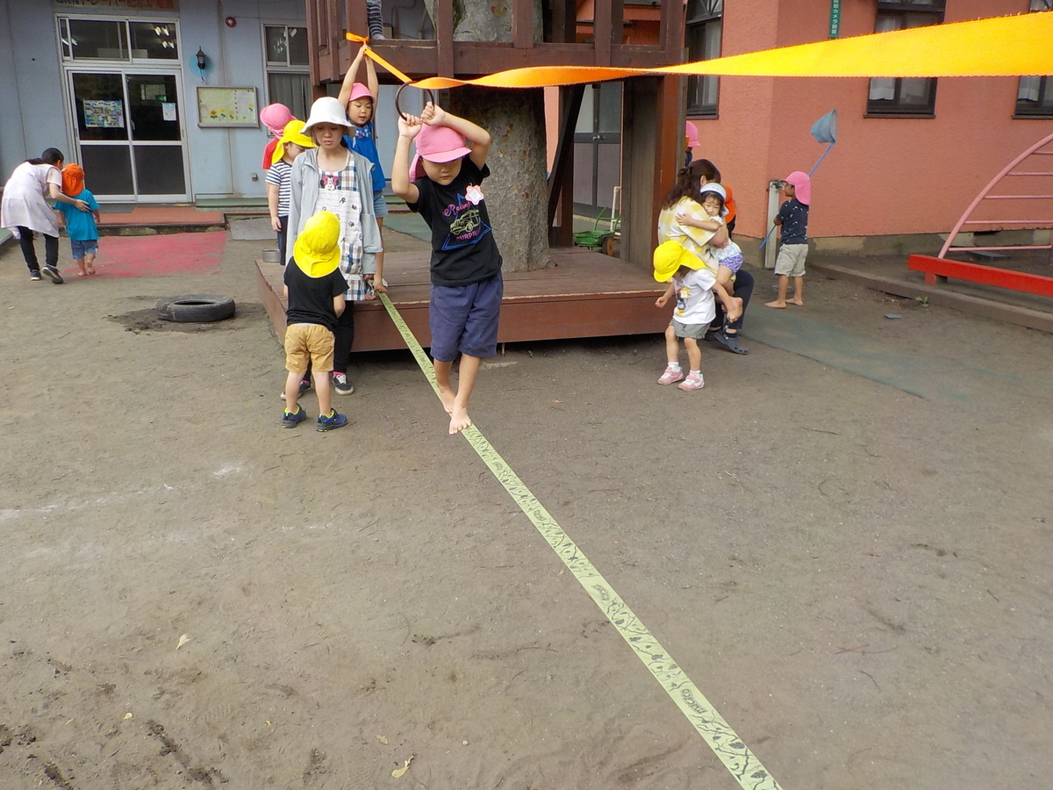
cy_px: 395
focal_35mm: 30
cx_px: 526
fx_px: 913
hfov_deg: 60.0
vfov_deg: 46.8
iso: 125
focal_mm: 4.1
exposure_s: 1/320
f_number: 3.3
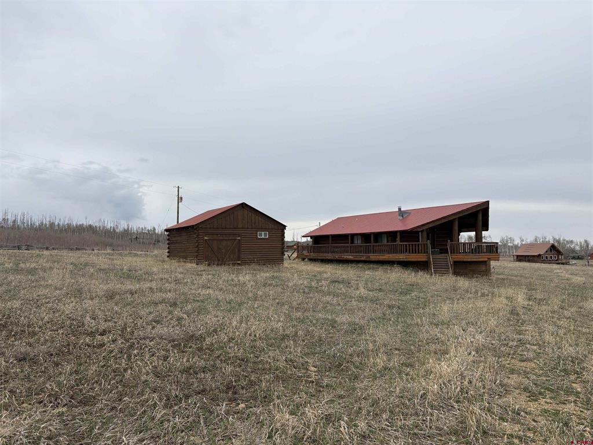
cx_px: 296
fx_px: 445
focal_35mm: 26
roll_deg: +1.1
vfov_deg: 53.1
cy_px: 222
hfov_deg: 67.3
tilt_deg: +3.5
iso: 50
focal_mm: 5.96
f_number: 1.6
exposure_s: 1/2985
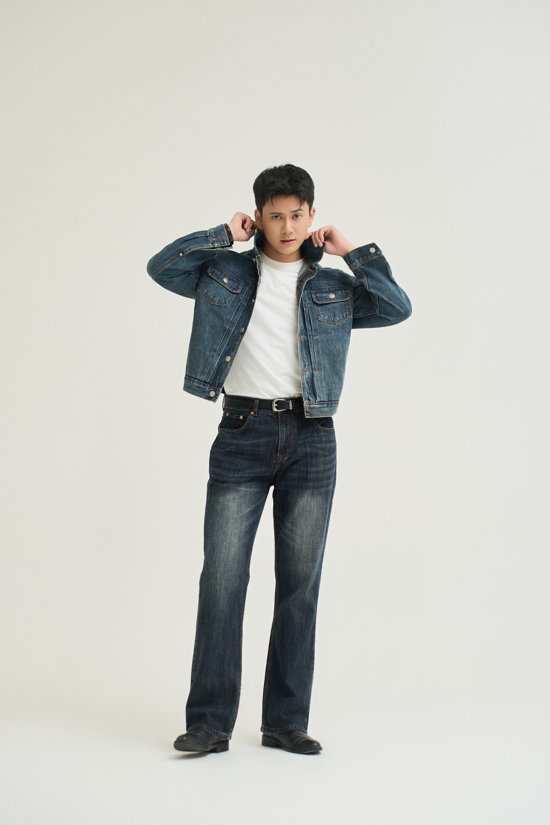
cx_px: 280
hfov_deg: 17.1
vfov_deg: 25.4
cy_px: 408
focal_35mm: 80
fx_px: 1833
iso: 250
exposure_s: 1/160
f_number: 4.5
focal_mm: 75
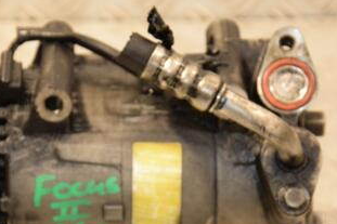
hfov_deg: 9.5
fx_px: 2030
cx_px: 144
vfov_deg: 6.3
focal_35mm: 217
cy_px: 170
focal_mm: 75
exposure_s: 1/100
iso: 800
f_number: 5.3
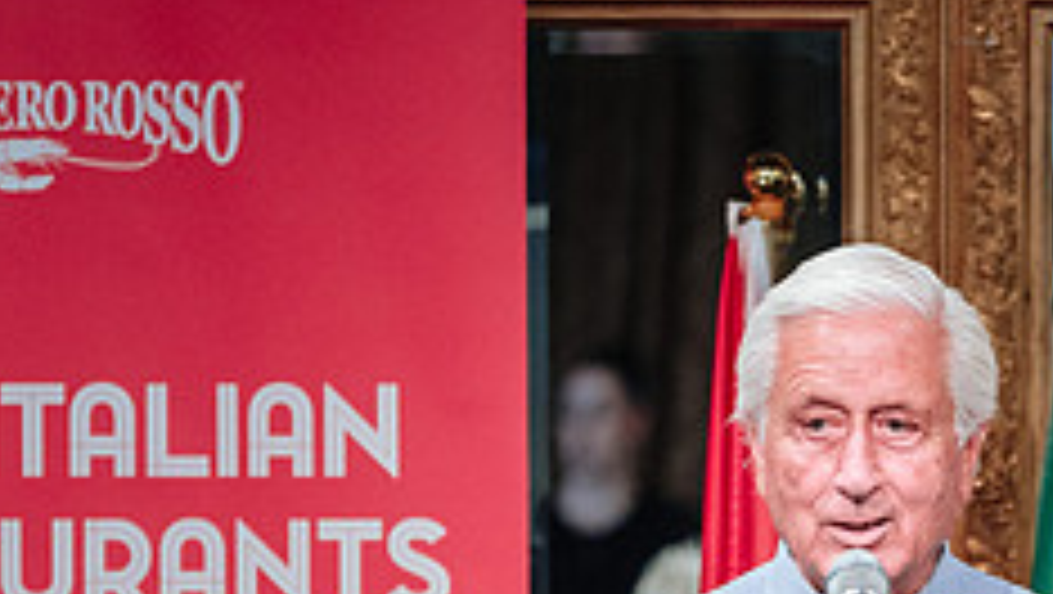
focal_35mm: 454
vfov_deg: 2.7
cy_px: 664
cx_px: 886
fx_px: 12685
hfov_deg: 4.7
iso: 1600
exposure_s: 1/125
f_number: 2.8
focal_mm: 115
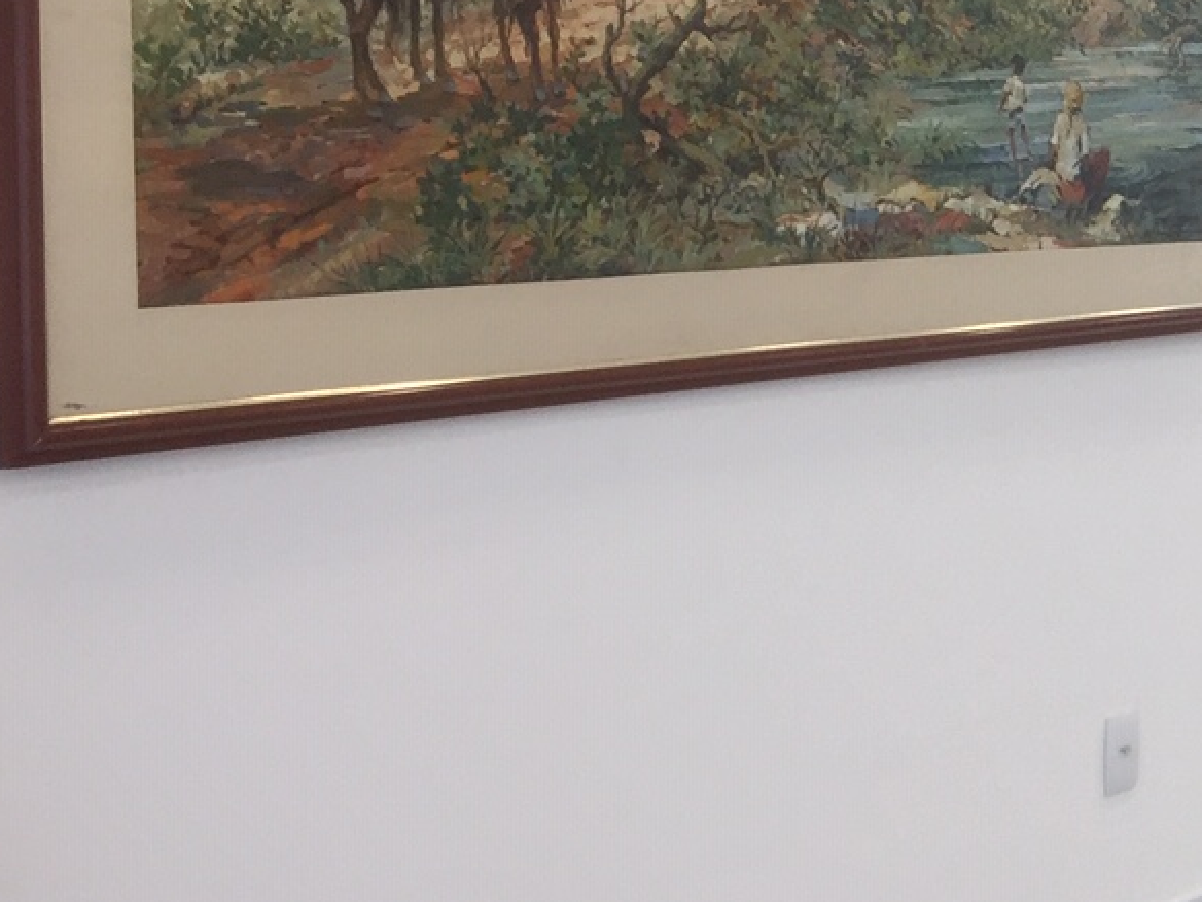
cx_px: 1636
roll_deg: -2.4
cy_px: 348
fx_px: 2813
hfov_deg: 21.4
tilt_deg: -4.4
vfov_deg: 18.2
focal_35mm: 81
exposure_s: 1/60
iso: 40
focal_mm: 4.15
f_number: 2.2
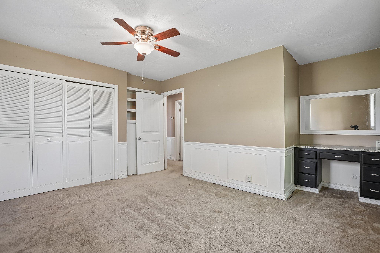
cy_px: 126
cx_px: 190
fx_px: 169
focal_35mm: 16
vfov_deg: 73.7
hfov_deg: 96.7
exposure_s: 1/5
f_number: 8
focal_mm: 16
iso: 400
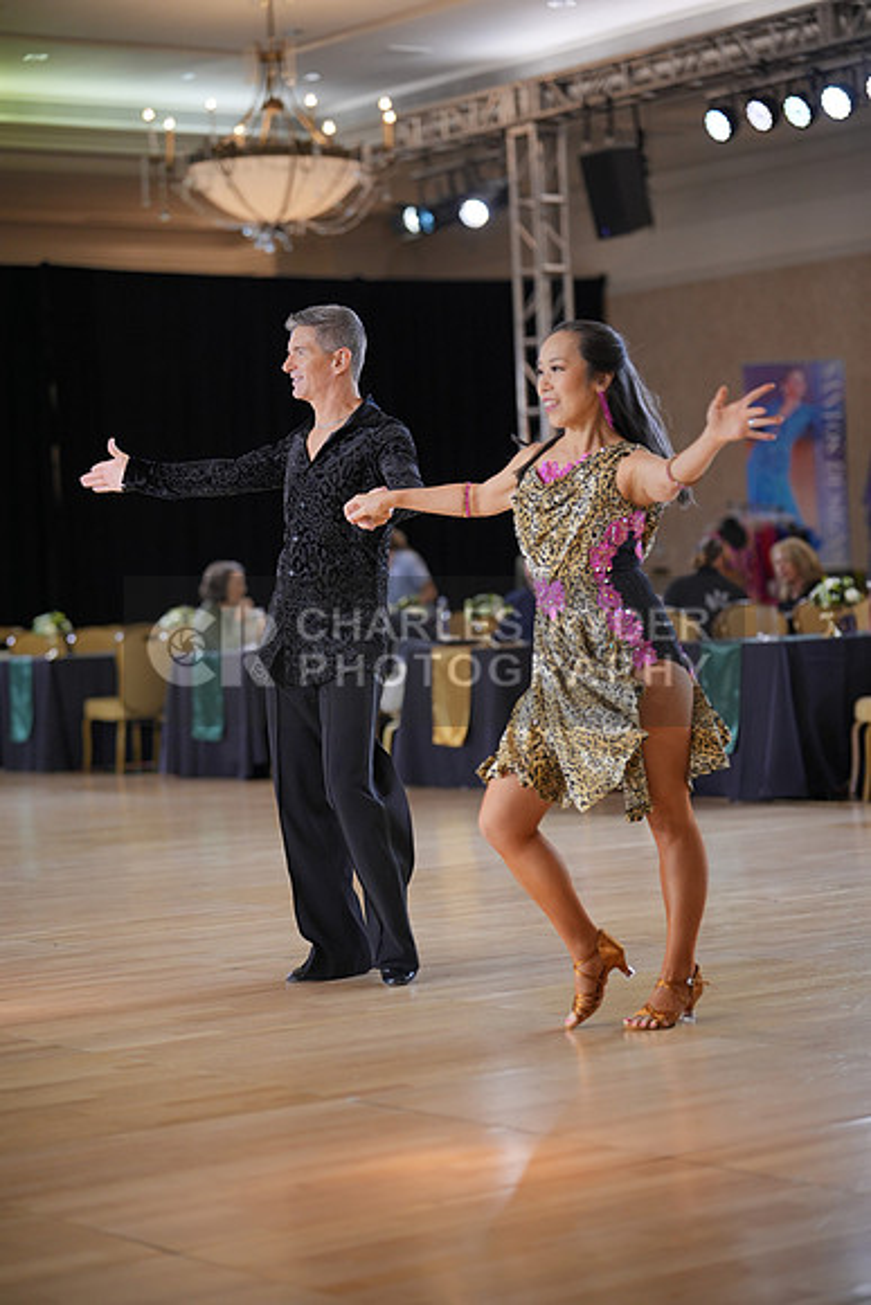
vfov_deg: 25.1
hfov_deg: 16.9
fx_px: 2938
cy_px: 652
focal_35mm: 81
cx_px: 436
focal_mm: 81
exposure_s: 1/500
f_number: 2
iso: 800
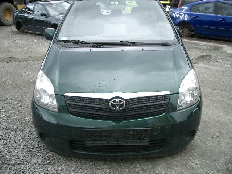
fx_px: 235
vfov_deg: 40.7
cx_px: 116
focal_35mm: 35
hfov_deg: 52.6
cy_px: 87
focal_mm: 5.8
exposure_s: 1/160
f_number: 2.6
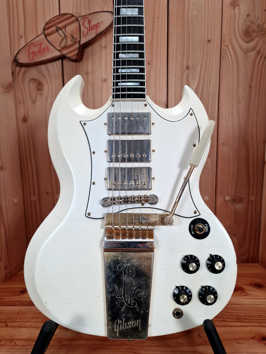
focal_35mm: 23
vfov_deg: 73.9
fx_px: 236
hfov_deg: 58.9
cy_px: 177
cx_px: 133
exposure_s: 1/182
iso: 50
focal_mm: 6.4
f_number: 1.8
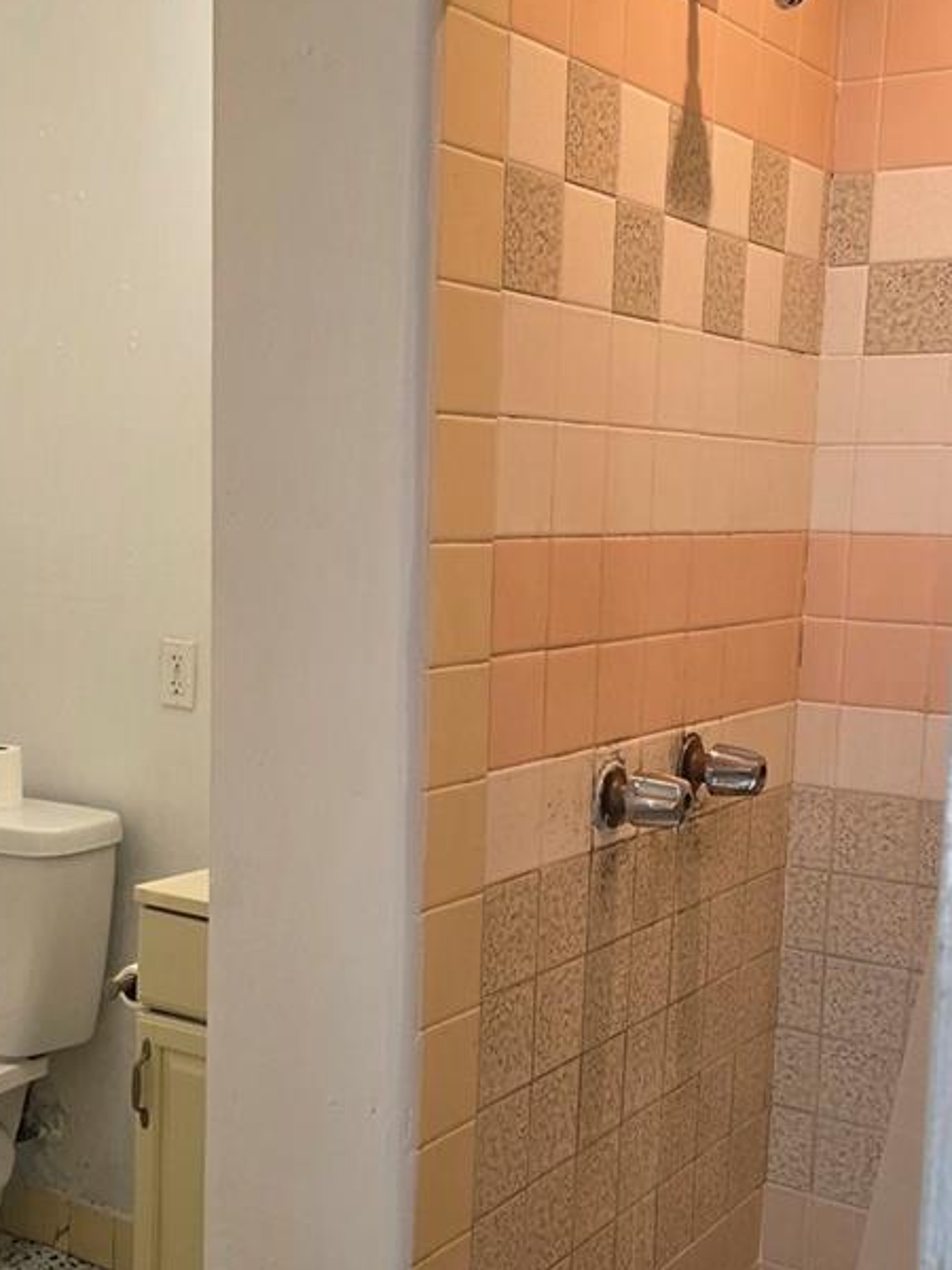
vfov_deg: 41.2
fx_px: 1687
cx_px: 349
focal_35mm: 46
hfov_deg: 31.4
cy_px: 715
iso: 125
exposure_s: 1/120
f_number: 1.7
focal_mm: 6.3
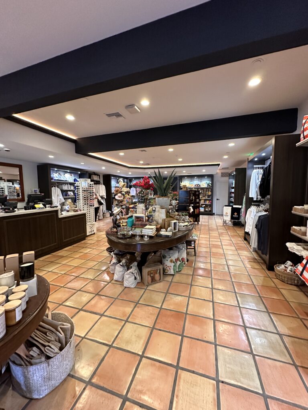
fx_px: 166
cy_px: 205
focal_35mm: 14
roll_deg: +0.3
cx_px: 154
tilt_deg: -4.4
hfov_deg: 85.7
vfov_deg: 102.1
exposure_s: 1/60
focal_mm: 2.22
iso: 500
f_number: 2.2
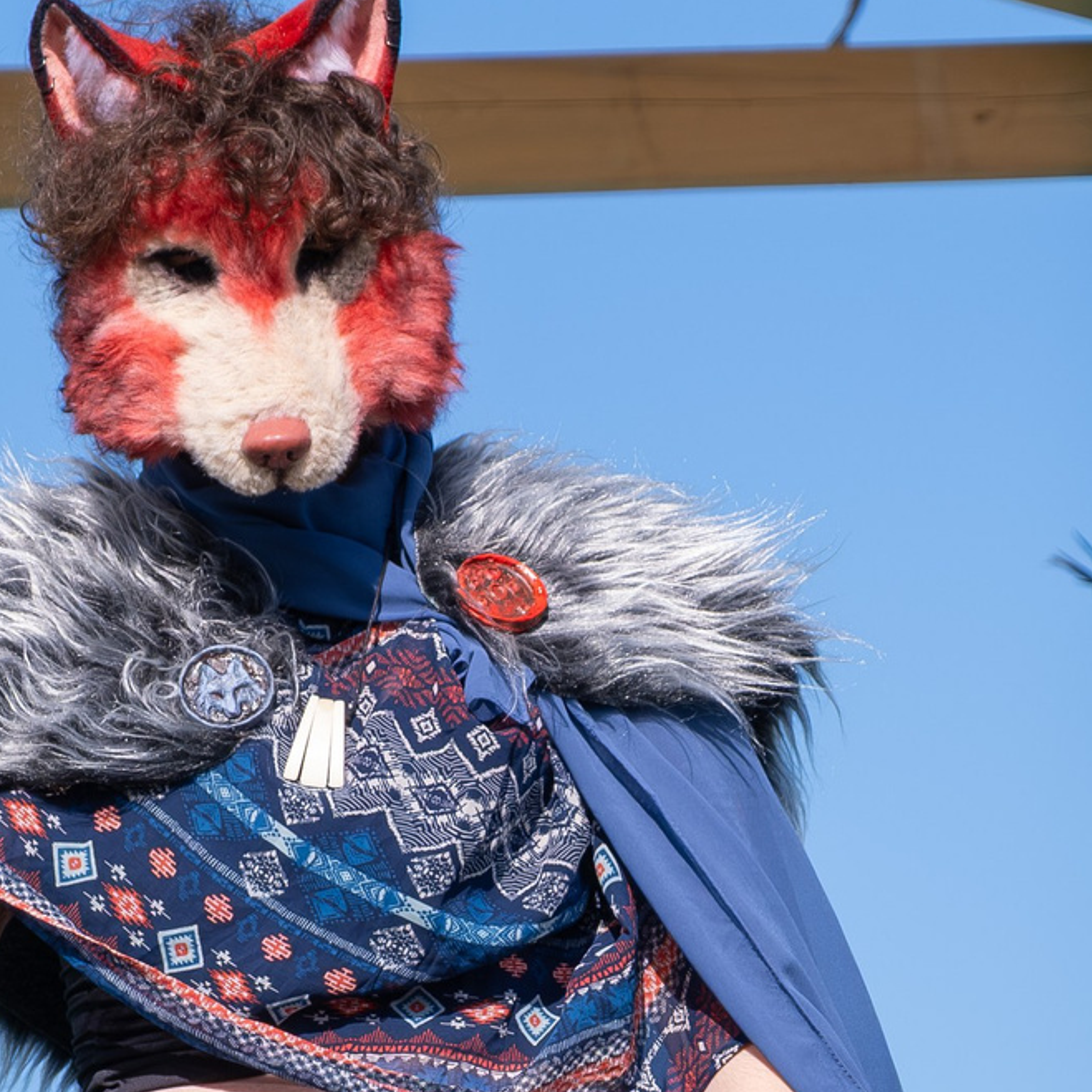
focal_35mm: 290
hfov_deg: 6.0
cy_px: 798
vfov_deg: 6.0
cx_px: 446
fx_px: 10350
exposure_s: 1/1000
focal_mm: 50
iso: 160
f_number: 4
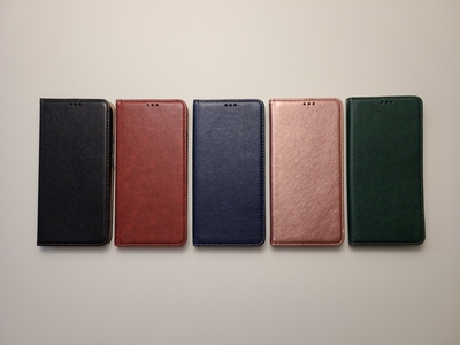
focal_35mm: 26
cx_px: 230
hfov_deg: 67.3
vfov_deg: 53.1
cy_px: 172
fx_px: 346
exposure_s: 1/100
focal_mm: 5.4
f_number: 1.8
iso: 50
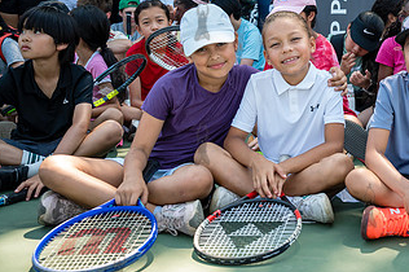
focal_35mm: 65
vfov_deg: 20.8
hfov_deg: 29.7
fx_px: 738
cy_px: 80
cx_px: 368
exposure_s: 1/500
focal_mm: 35
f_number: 4.5
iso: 500
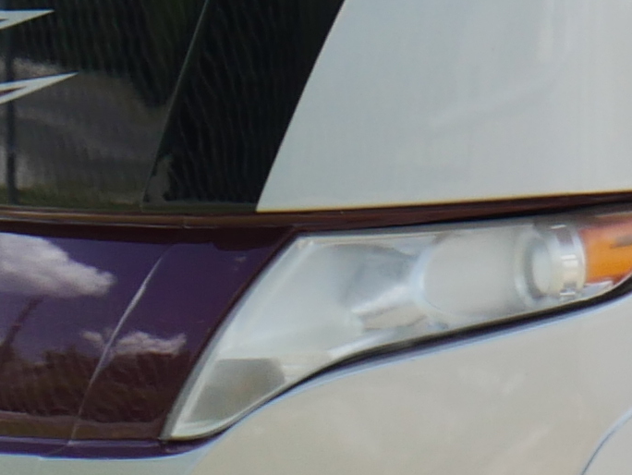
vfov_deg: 7.8
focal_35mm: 188
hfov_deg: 8.9
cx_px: 1787
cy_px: -88
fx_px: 3435
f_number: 6.3
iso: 200
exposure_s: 1/320
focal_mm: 14
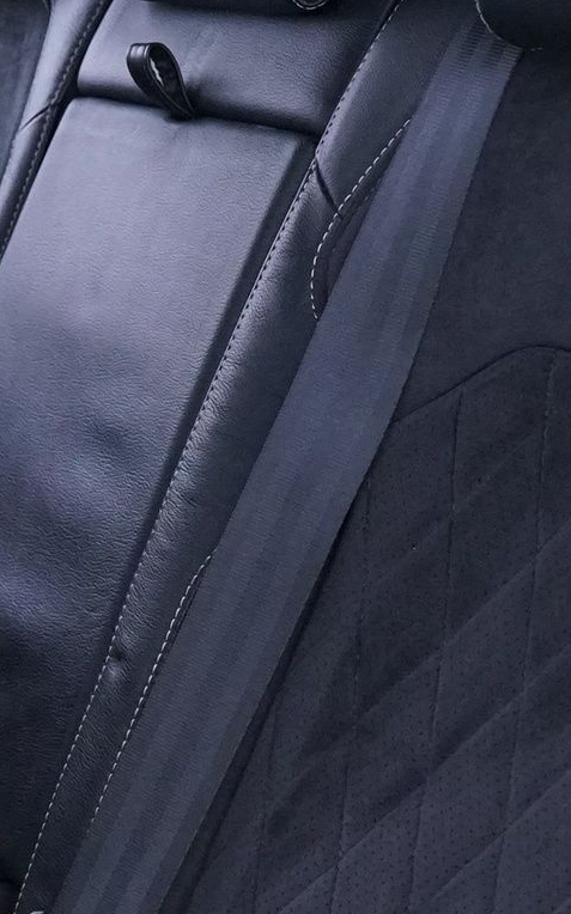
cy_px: 501
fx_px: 2492
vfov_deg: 20.8
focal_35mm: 100
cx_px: -306
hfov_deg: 12.4
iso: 5000
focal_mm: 30
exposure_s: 1/13
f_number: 5.6
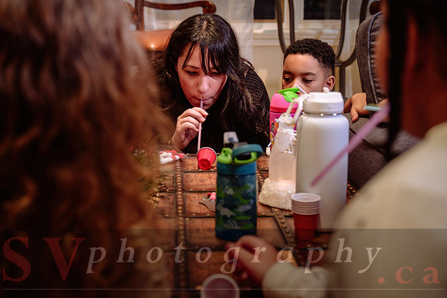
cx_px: 186
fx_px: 701
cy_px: 127
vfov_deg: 24.0
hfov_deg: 35.3
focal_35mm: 56
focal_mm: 48
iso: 500
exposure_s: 1/50
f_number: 4
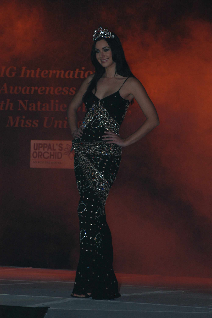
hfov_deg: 5.4
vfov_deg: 8.1
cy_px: 159
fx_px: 2256
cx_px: 106
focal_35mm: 255
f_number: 5.6
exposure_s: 1/125
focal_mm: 170
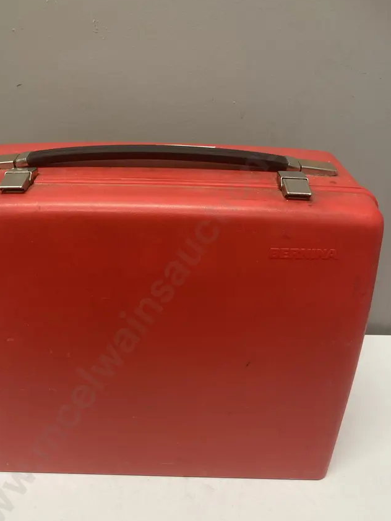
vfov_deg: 53.8
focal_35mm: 34
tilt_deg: -30.6
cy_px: 297
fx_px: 512
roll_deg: -1.1
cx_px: 157
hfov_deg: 41.6
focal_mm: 3.99
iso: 100
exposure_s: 1/50
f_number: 1.8
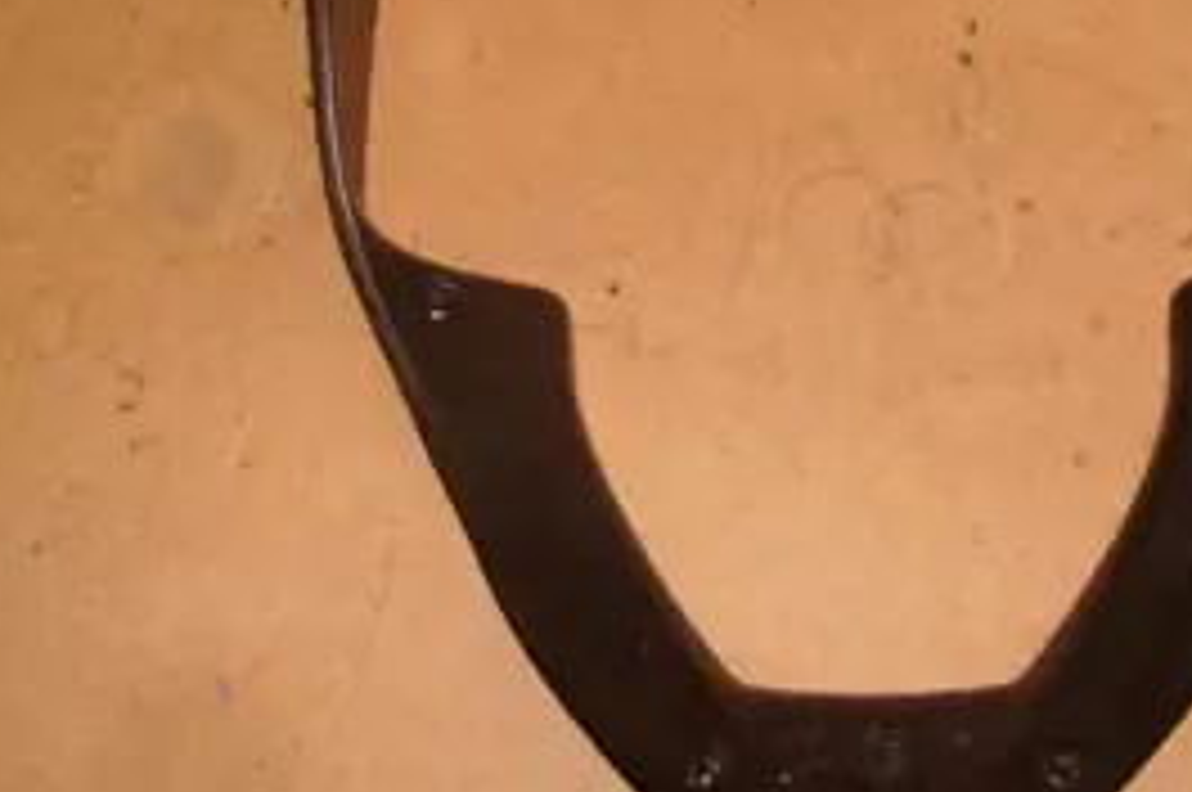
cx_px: 720
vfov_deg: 20.3
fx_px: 2183
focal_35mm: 66
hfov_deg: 30.5
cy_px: 162
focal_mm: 5.8
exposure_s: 1/30
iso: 300
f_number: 7.1
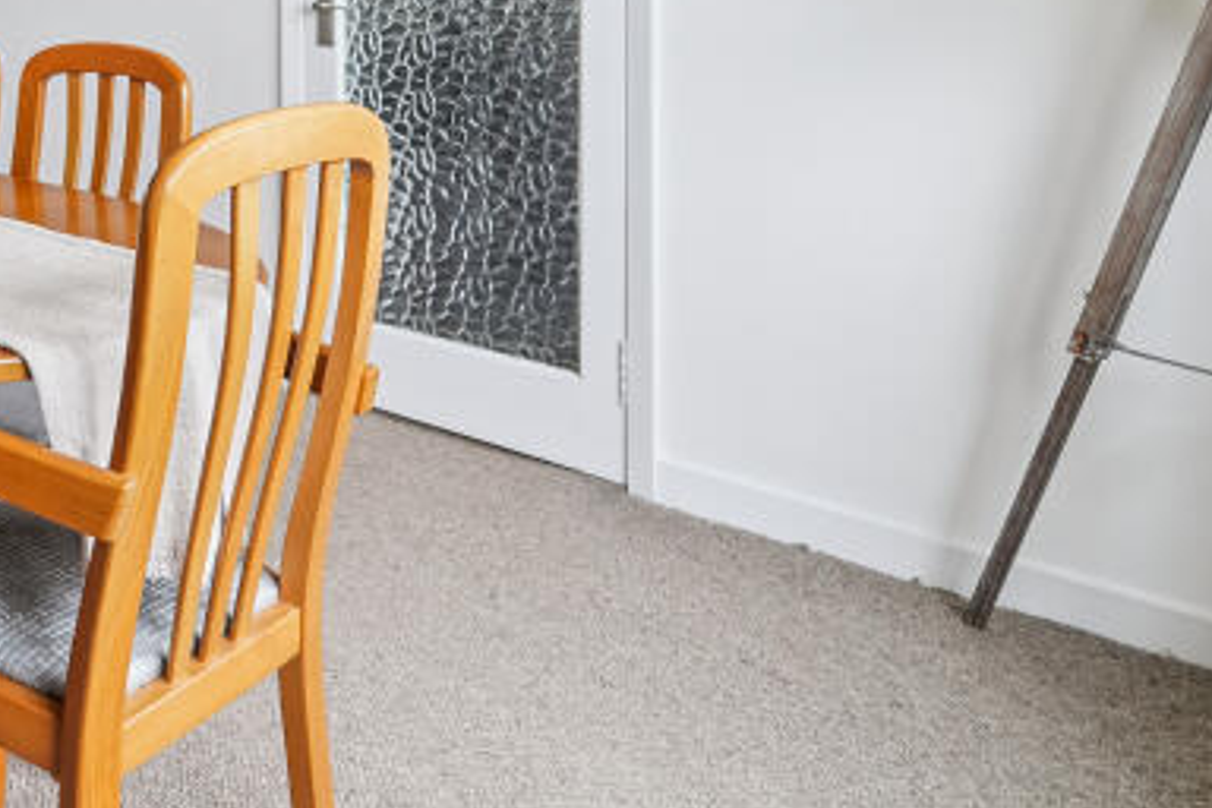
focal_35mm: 32
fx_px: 1077
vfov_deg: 36.8
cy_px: -2
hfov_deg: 47.9
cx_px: -16
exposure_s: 1/80
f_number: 6.3
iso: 640
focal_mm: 12
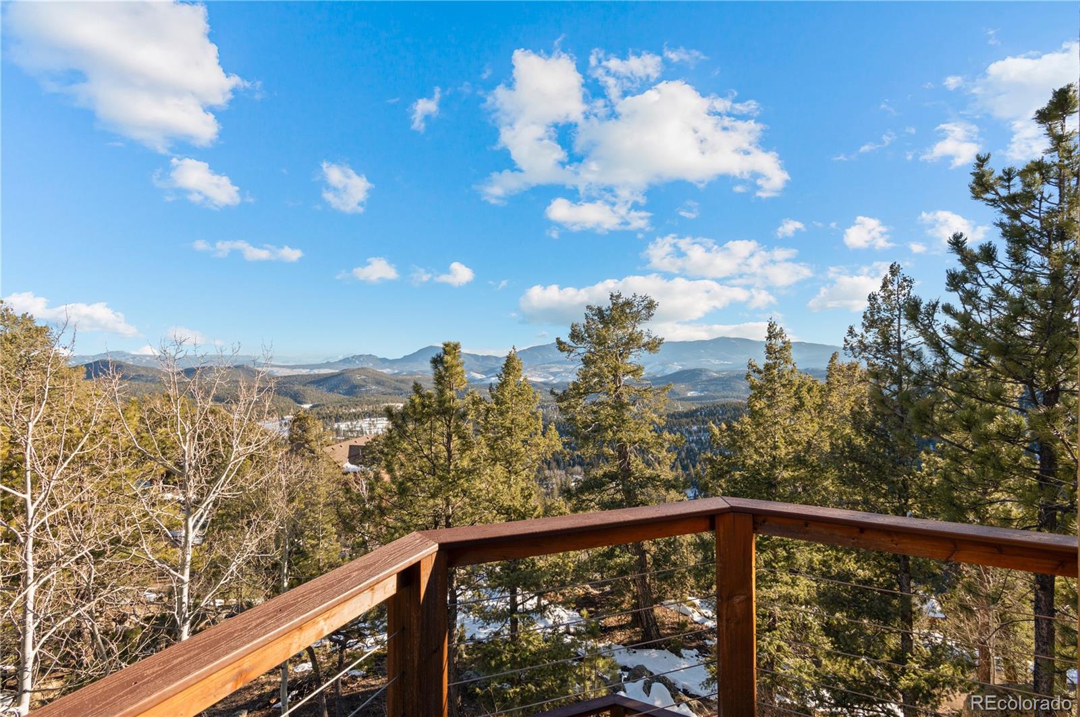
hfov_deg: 93.3
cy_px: 358
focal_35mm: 17
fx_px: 509
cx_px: 540
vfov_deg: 70.3
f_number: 8
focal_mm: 17
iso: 400
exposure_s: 1/100
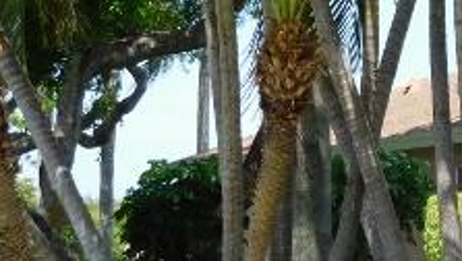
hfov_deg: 8.5
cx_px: 628
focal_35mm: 250
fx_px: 3066
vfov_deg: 4.9
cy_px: 263
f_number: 4.6
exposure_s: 1/320
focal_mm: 14.3
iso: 125
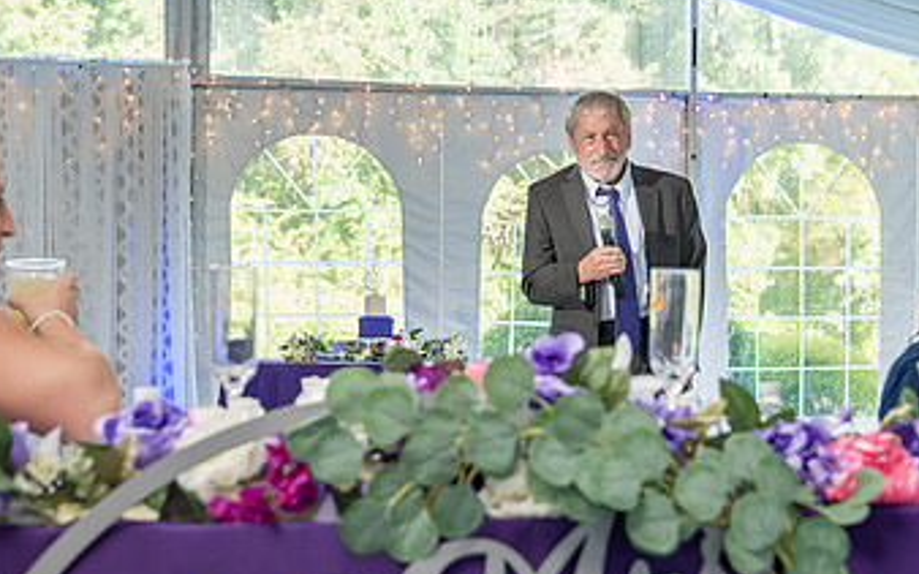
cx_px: 482
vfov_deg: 17.1
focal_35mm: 76
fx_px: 1903
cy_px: 314
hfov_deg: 27.1
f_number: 4
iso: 640
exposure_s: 1/200
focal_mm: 42
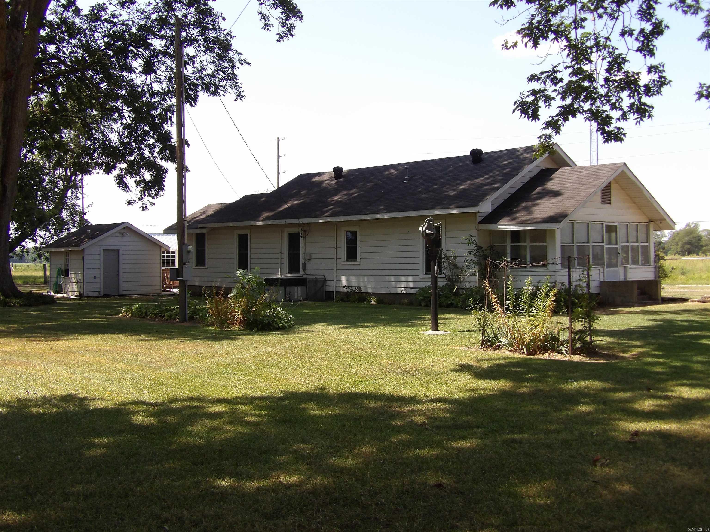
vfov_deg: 36.8
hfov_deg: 47.9
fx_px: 800
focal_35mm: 39
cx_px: 355
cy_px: 266
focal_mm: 7
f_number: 3.7
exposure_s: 1/418
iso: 100
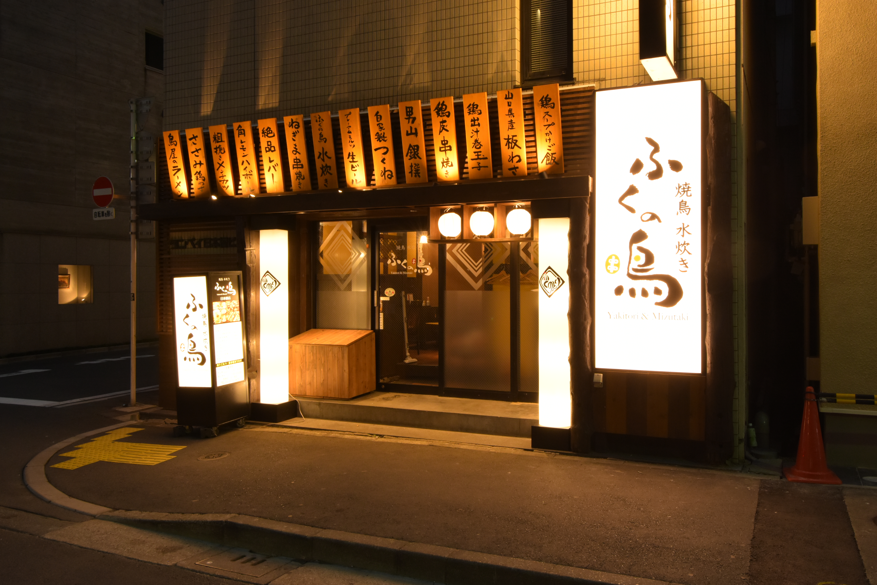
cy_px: 292
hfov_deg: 64.6
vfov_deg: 45.7
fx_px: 694
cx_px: 438
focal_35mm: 28
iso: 800
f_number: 10
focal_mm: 19
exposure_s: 1/6
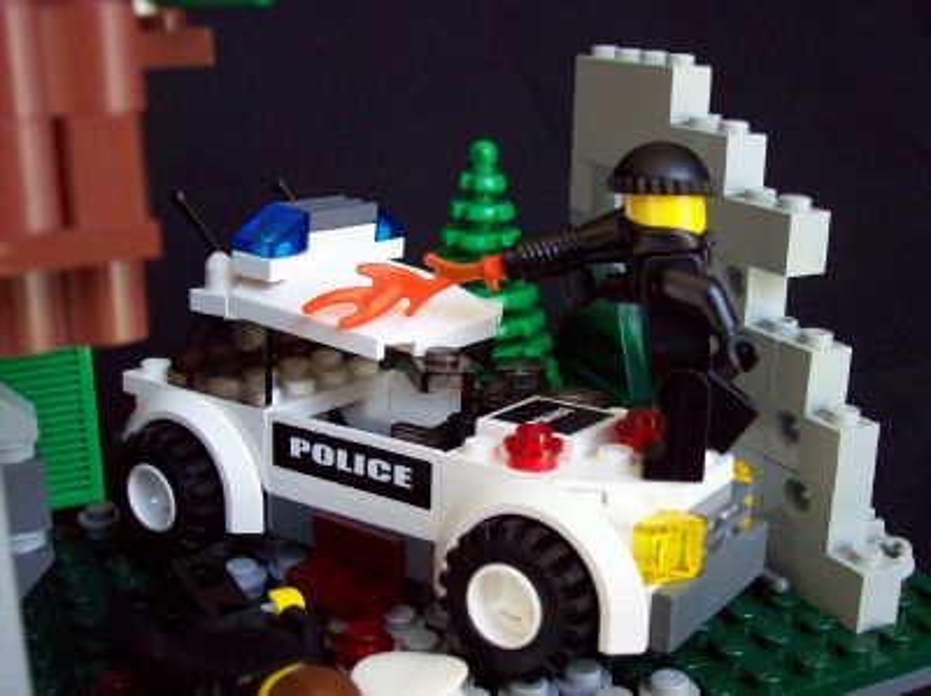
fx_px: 1209
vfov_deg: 32.1
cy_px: 348
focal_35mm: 45
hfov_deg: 42.1
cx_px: 466
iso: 160
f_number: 3
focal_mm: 7.6
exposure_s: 1/40.7
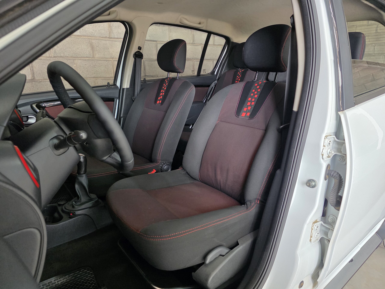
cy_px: 144
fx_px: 256
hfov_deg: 73.9
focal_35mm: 23
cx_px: 192
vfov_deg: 58.9
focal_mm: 6.3
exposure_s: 1/100
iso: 400
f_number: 1.7
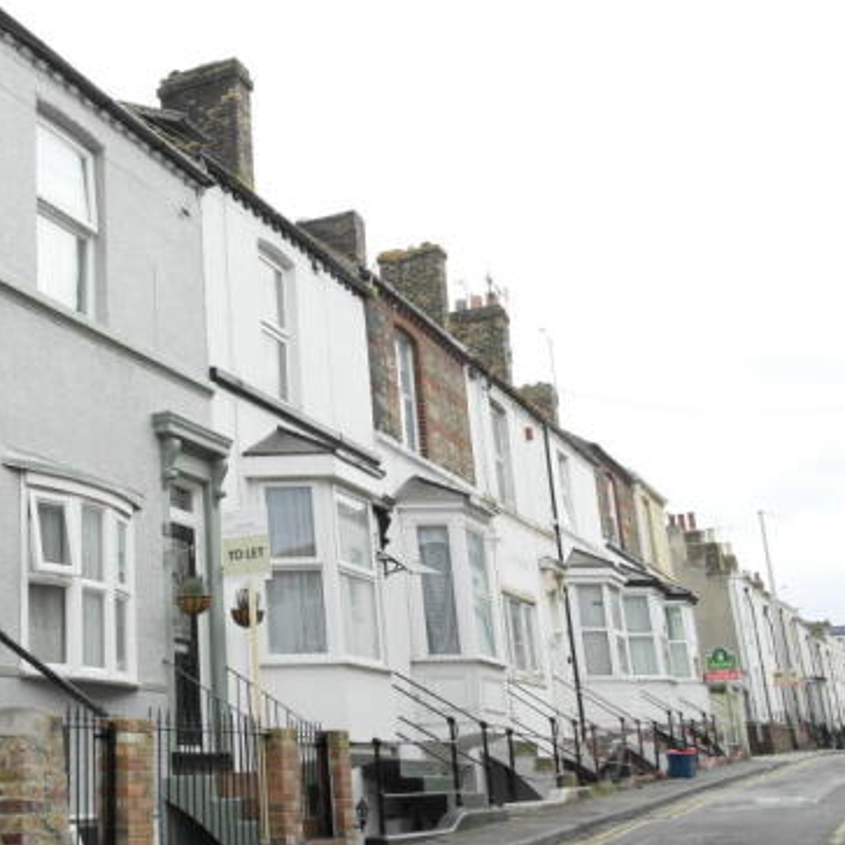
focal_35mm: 46
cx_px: 127
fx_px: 1270
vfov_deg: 36.7
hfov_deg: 35.2
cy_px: 353
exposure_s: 1/1250
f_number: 4.5
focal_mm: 20
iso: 400
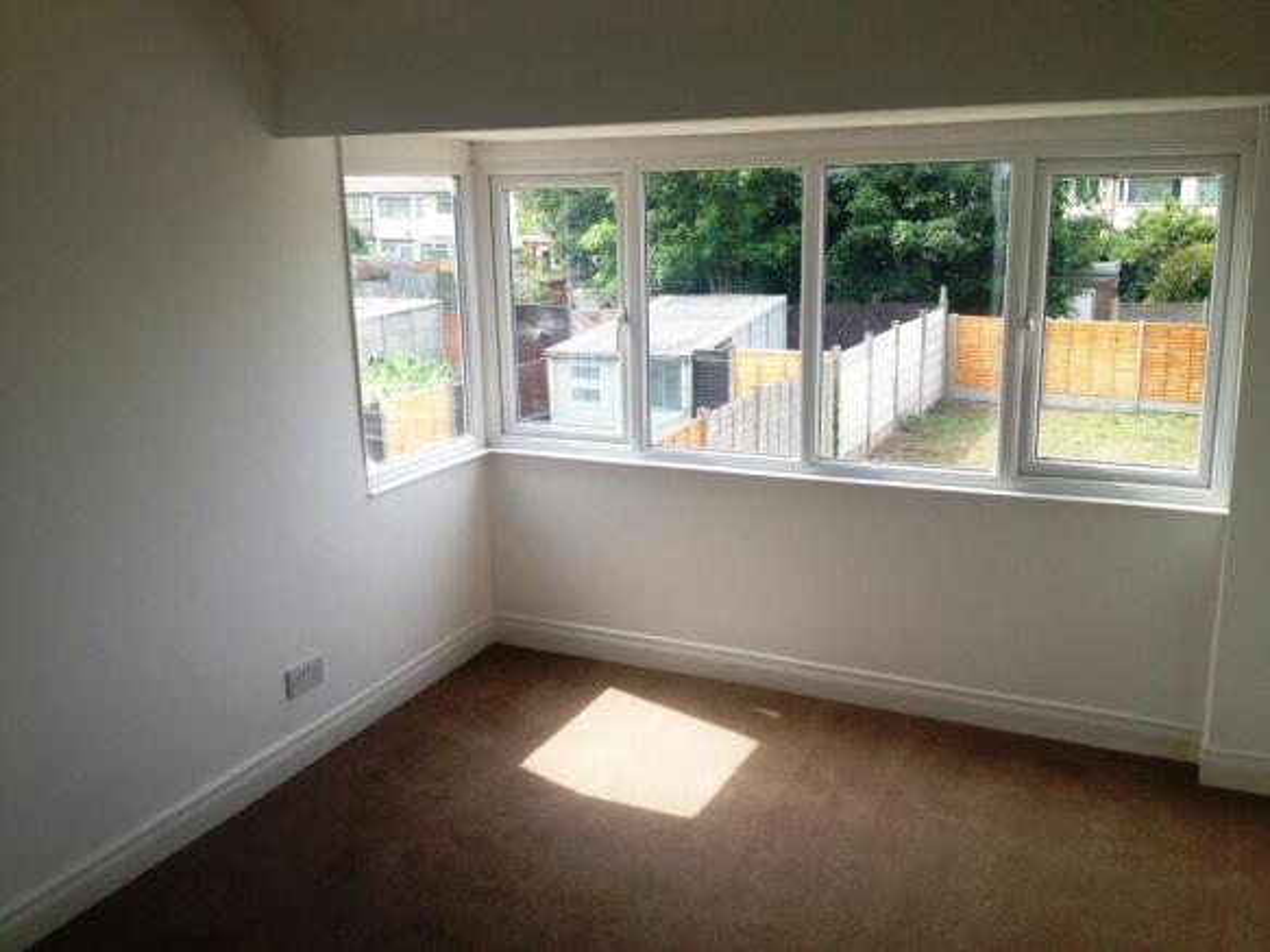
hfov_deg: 52.6
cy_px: 476
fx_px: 1284
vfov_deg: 40.7
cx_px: 635
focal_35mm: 35
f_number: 2.4
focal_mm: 4.28
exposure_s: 1/412
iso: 64
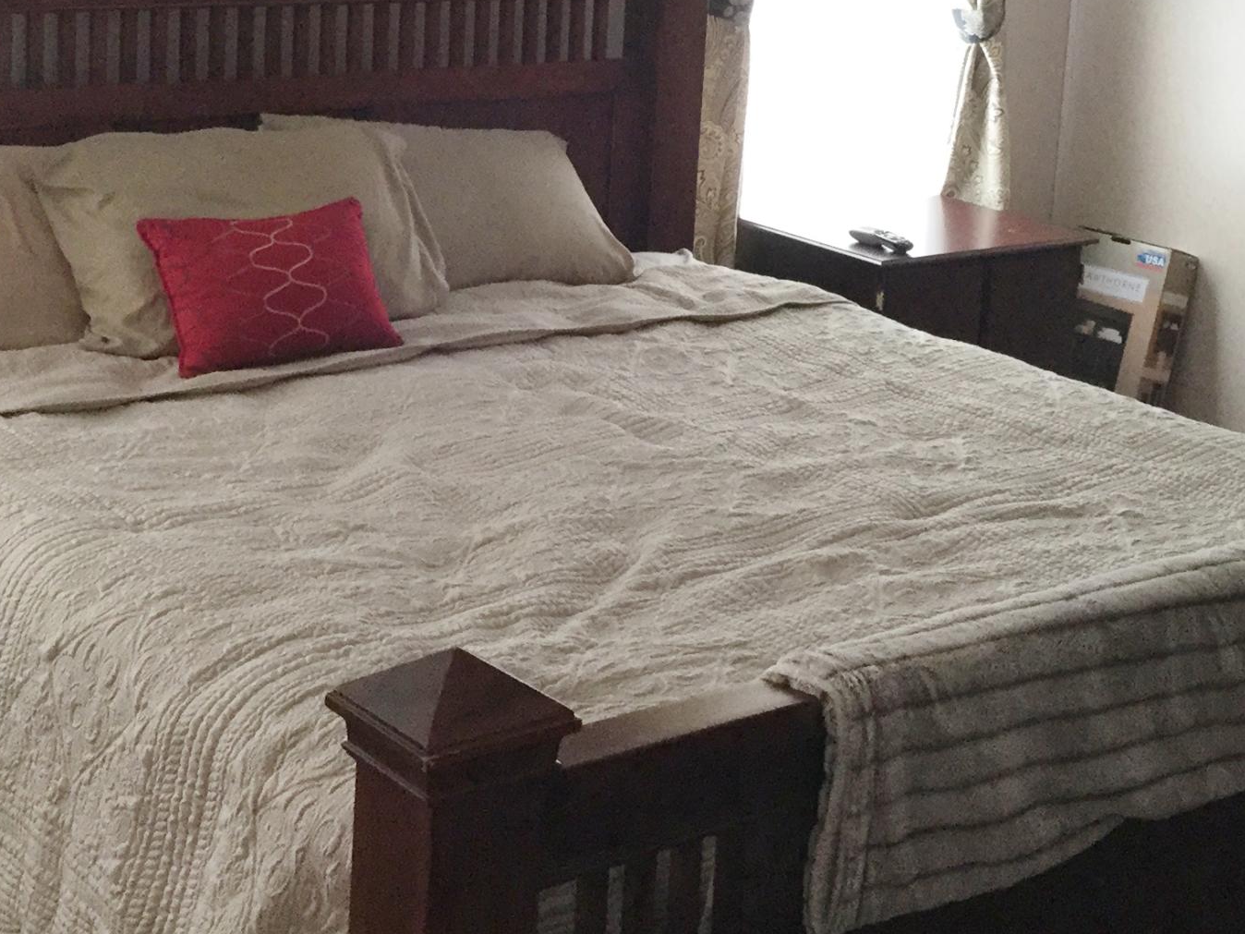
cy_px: 140
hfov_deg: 28.2
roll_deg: -3.4
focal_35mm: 69
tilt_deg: -11.0
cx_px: 651
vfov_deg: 21.0
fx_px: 2482
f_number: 2.4
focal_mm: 3.3
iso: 40
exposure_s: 1/30
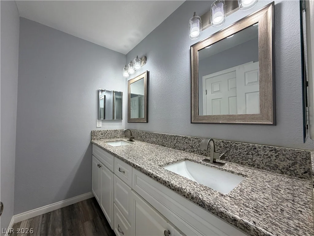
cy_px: 118
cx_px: 157
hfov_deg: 102.1
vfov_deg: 85.7
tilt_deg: +2.0
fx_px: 127
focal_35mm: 14
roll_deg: -0.5
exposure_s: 1/120
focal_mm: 2.22
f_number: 2.2
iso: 200
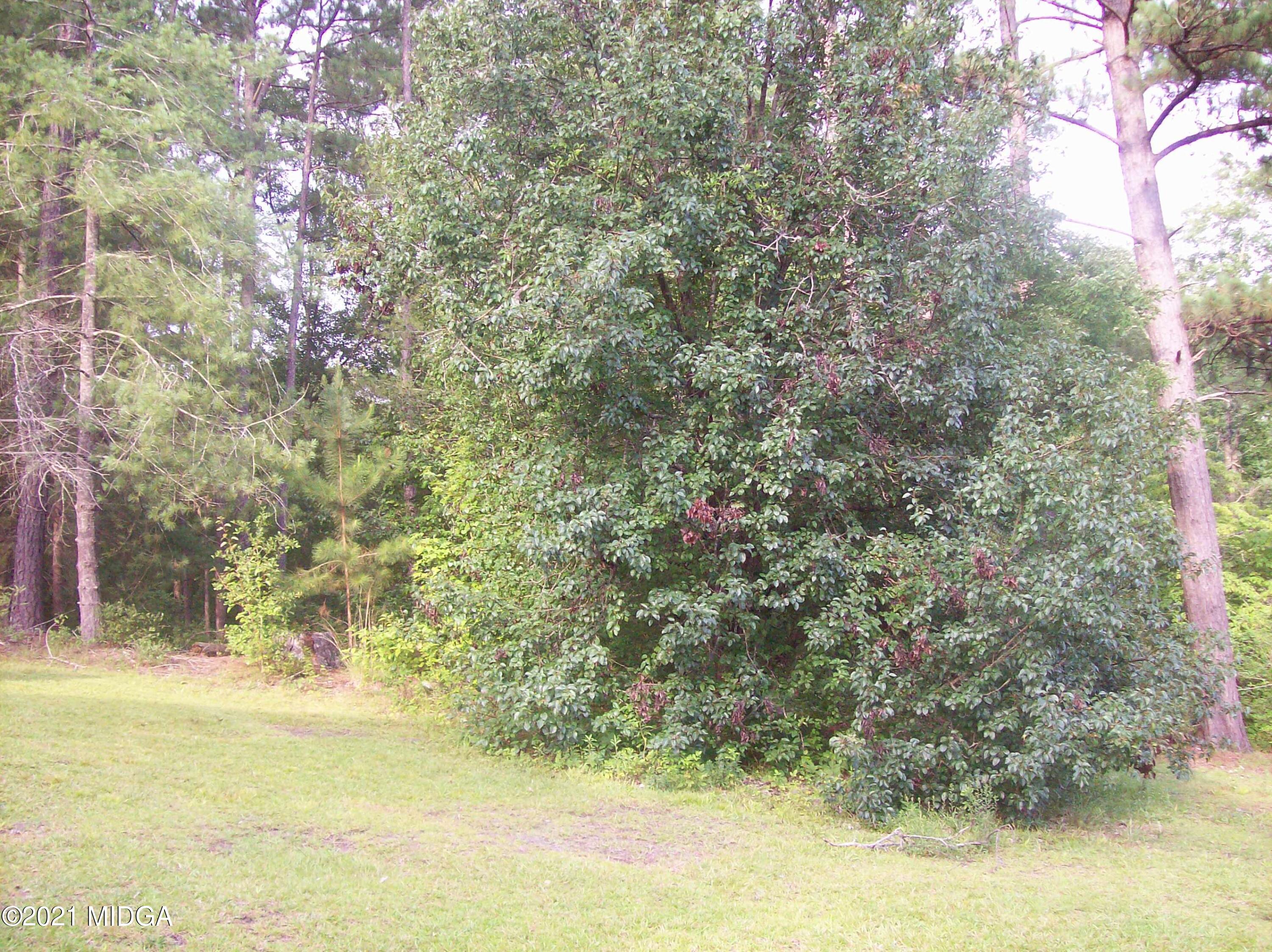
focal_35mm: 36
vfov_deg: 39.6
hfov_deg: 51.4
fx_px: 1322
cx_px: 636
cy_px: 476
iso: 140
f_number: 2.7
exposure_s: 1/99.4
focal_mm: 6
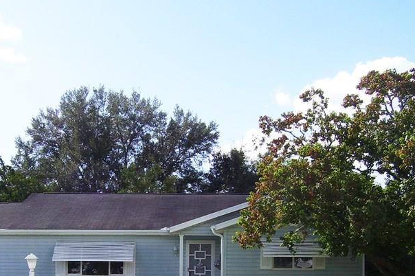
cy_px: 247
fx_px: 691
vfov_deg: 22.1
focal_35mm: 60
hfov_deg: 33.2
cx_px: 147
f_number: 4.8
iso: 80
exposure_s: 1/500
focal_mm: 5.6
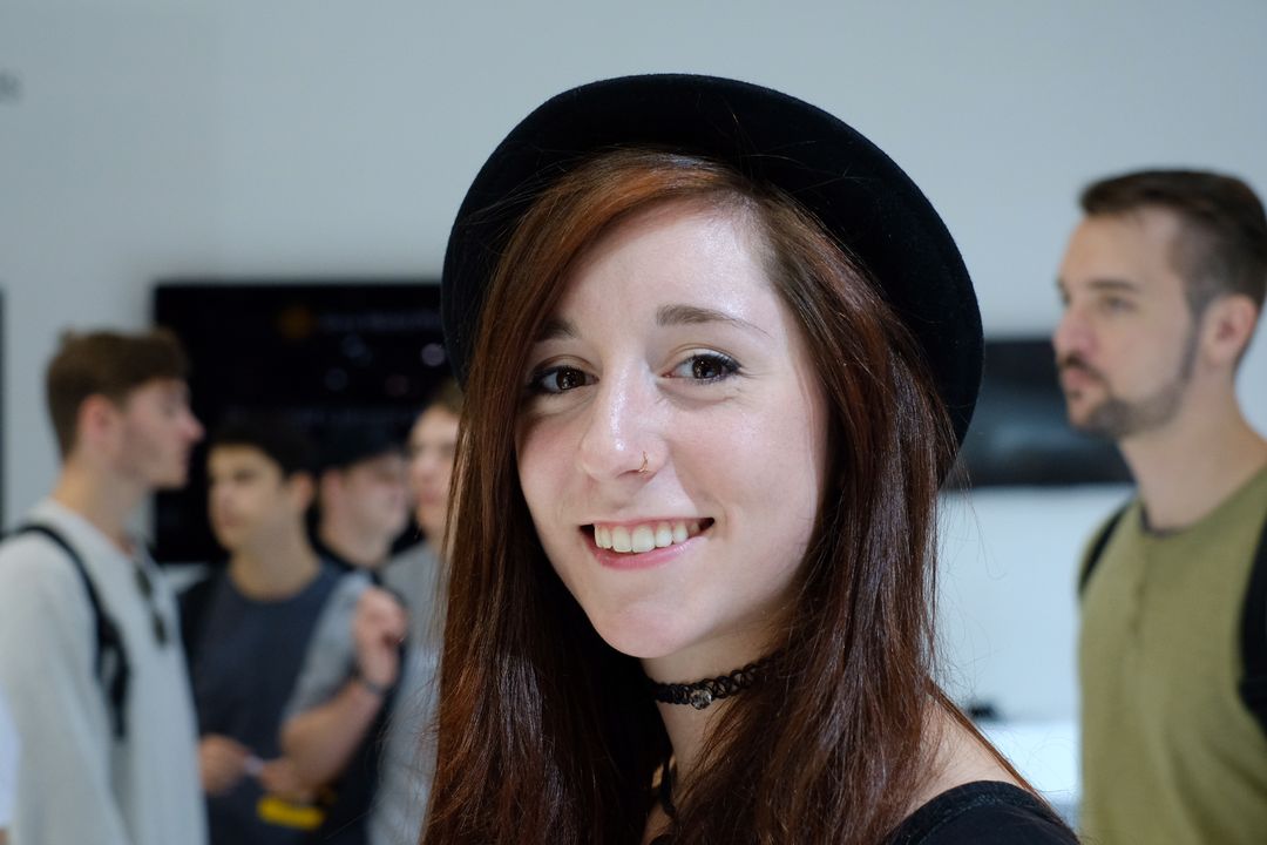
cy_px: 422
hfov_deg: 37.5
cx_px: 634
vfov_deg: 25.5
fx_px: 1865
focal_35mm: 53
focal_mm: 35
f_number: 3.6
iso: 2500
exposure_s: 1/250
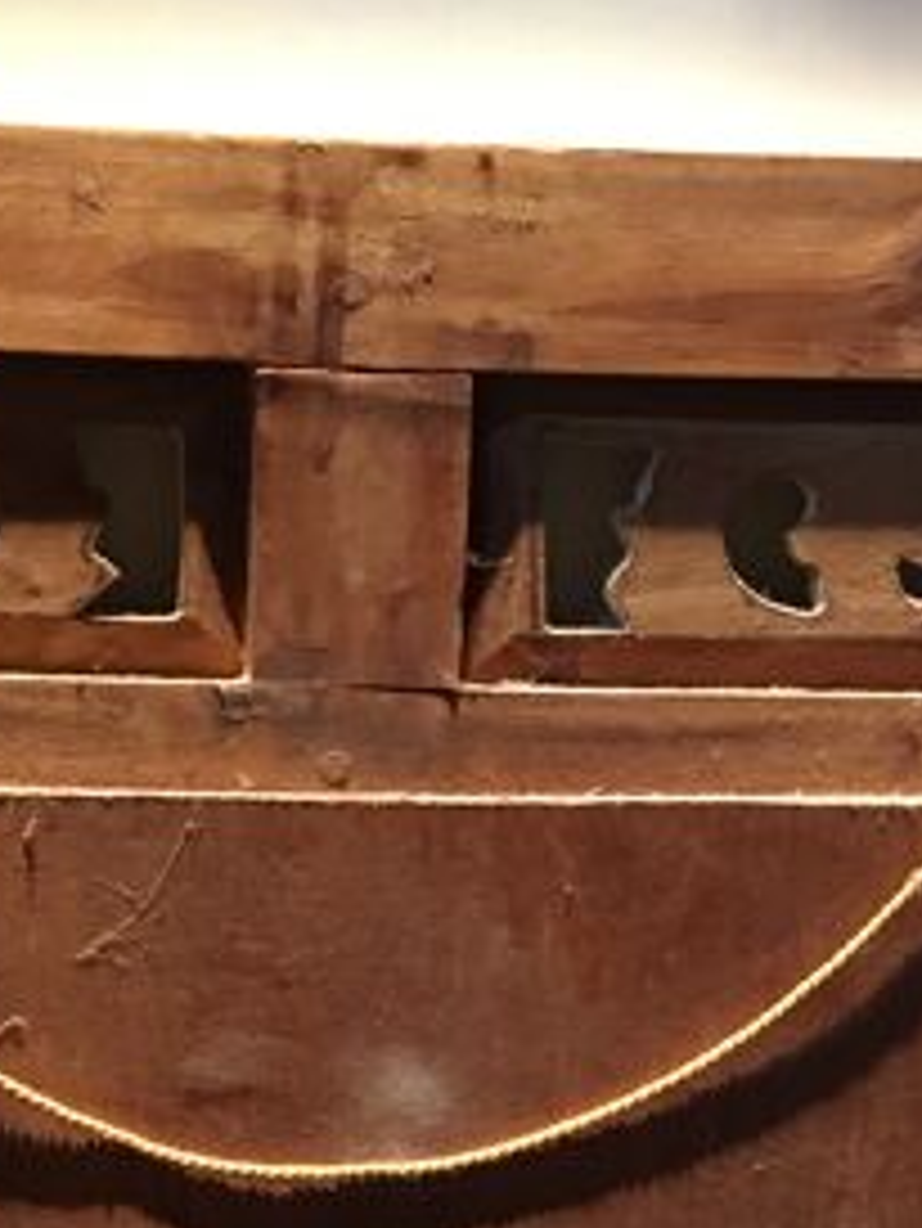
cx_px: 346
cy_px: 1421
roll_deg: -3.2
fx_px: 3016
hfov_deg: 17.4
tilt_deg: -22.7
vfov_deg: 21.6
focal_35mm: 85
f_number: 2.2
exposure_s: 1/33
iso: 200
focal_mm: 4.15
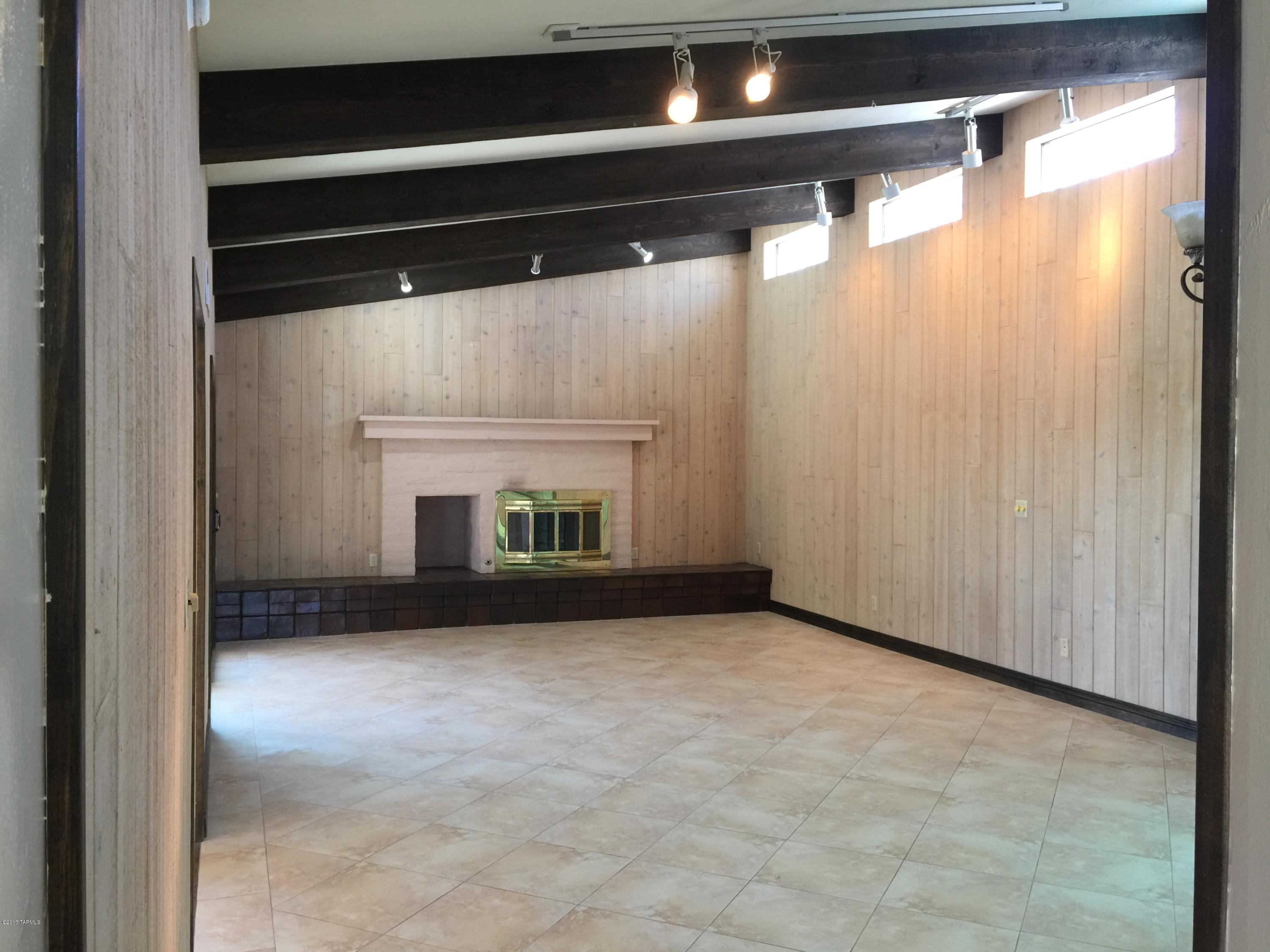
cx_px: 635
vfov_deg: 48.2
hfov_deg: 61.7
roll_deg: -0.4
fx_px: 1064
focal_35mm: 29
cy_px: 476
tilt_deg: -0.6
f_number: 2.2
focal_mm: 4.15
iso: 40
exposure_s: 1/15
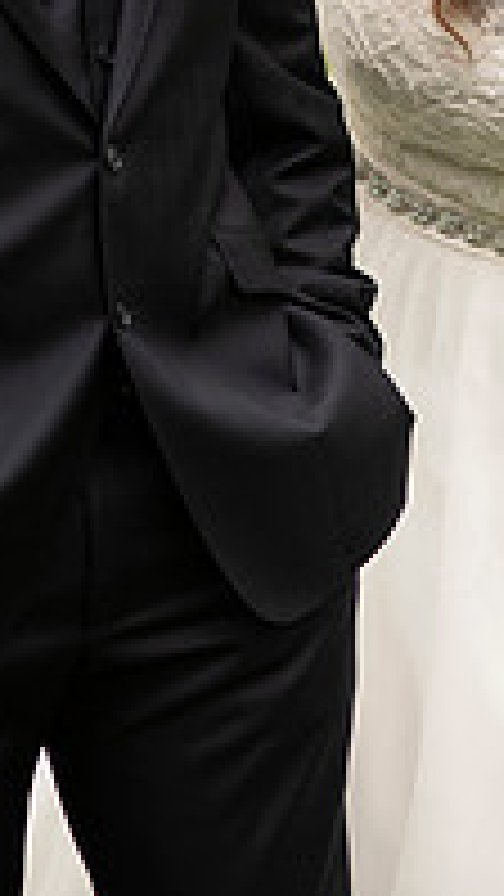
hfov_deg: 4.7
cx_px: 626
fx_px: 6151
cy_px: 34
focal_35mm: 259
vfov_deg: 8.3
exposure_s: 1/400
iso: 125
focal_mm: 85
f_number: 2.2
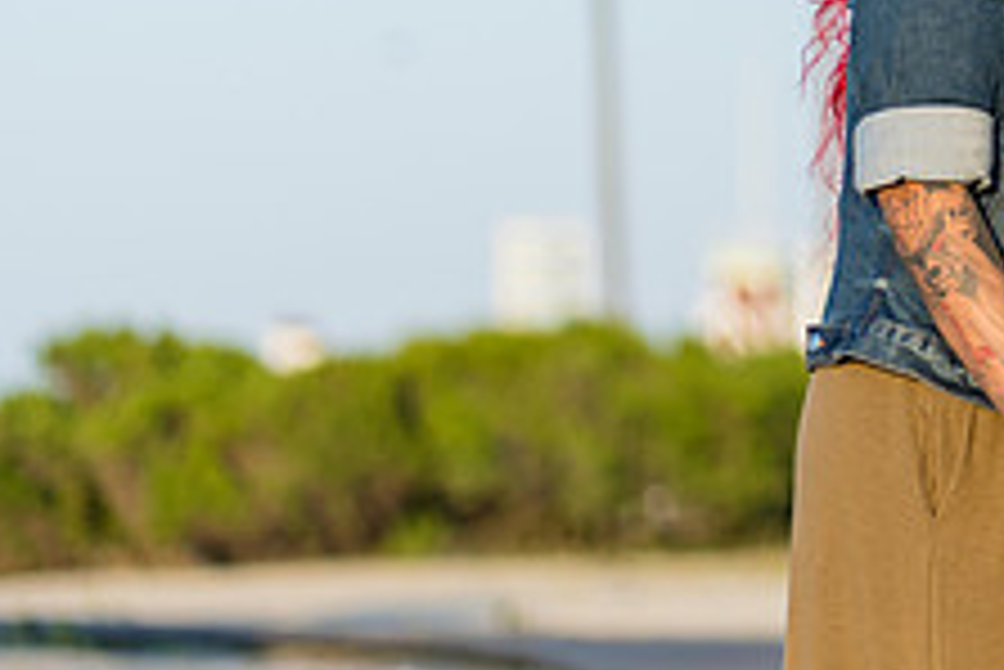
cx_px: 1249
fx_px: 7367
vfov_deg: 5.2
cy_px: -189
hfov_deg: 7.7
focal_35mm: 264
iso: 100
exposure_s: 1/1250
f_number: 1.8
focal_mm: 85
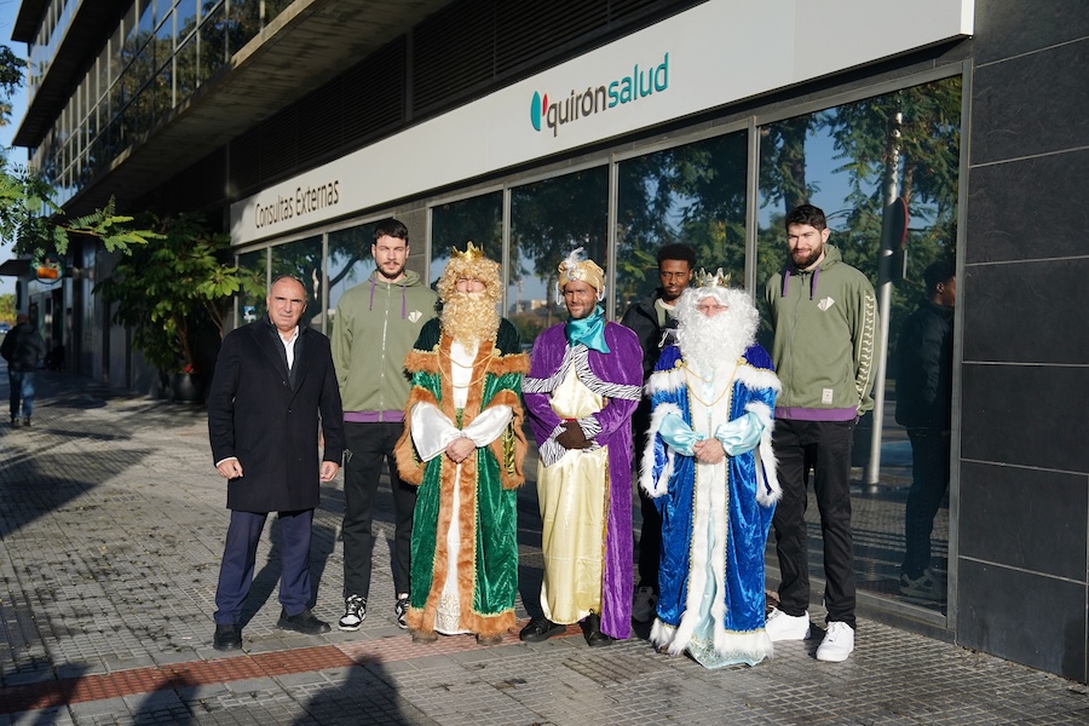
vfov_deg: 35.1
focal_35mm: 38
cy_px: 363
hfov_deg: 50.7
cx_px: 544
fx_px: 1149
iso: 320
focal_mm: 38
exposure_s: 1/6400
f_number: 3.2
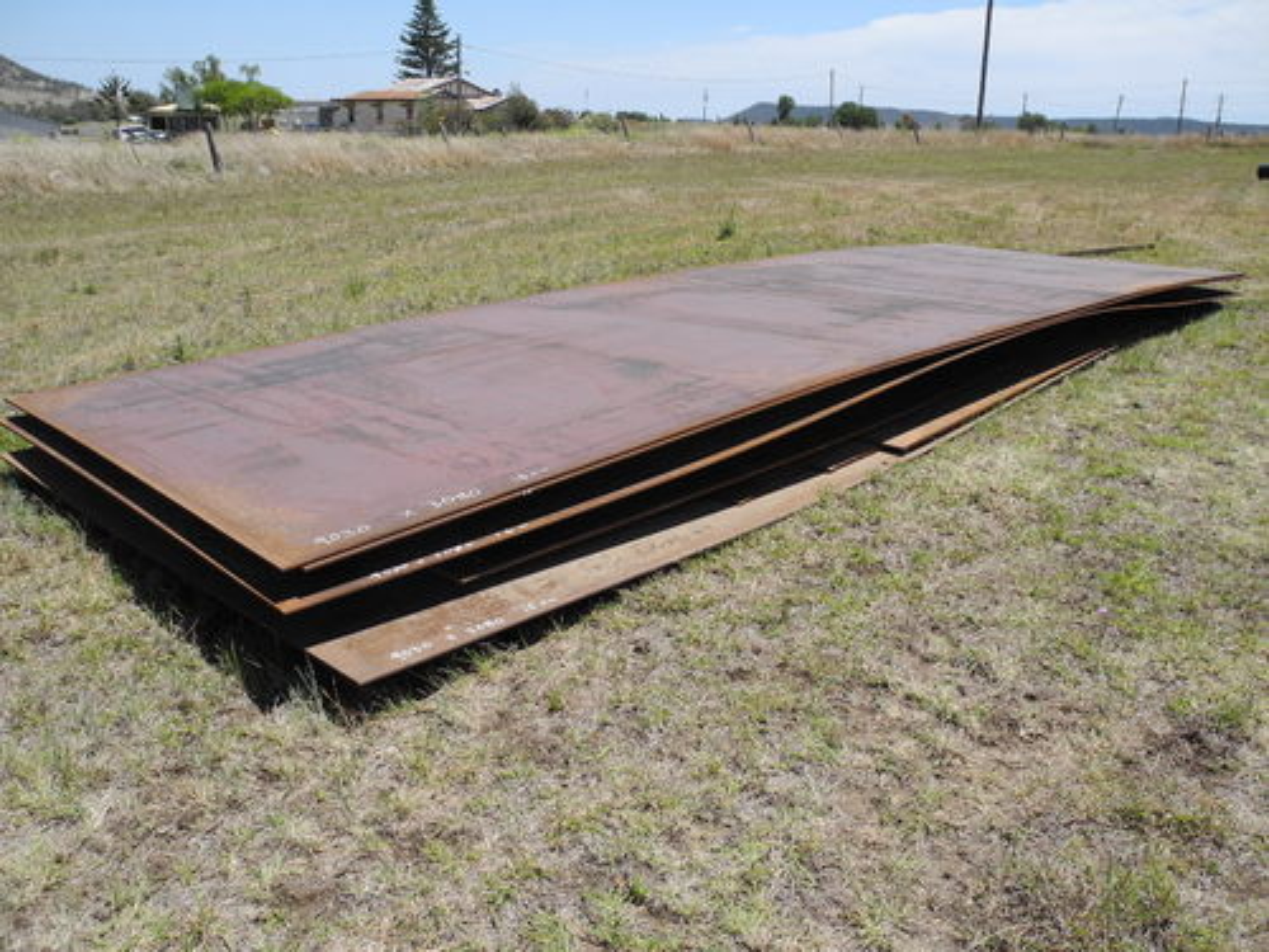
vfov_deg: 49.7
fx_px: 1026
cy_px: 476
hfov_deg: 63.4
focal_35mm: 28
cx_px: 634
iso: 100
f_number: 4
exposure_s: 1/858
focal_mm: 6
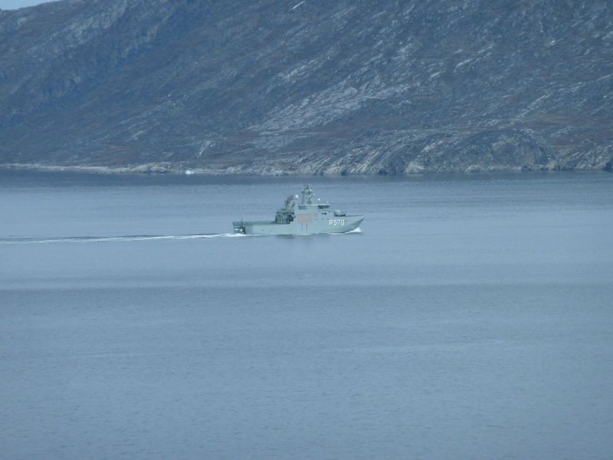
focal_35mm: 300
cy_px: 230
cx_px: 306
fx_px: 5313
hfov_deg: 6.6
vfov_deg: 5.0
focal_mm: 49.2
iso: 80
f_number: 5.6
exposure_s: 1/500
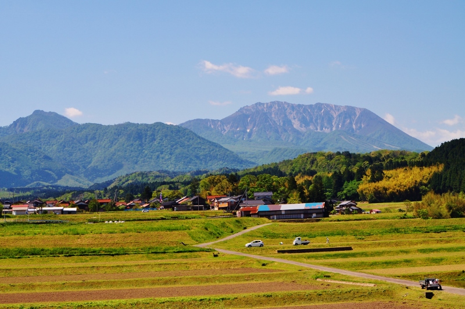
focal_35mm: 82
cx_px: 232
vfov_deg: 16.5
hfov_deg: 24.7
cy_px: 154
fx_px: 1064
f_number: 10
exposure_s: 1/320
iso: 200
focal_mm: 55
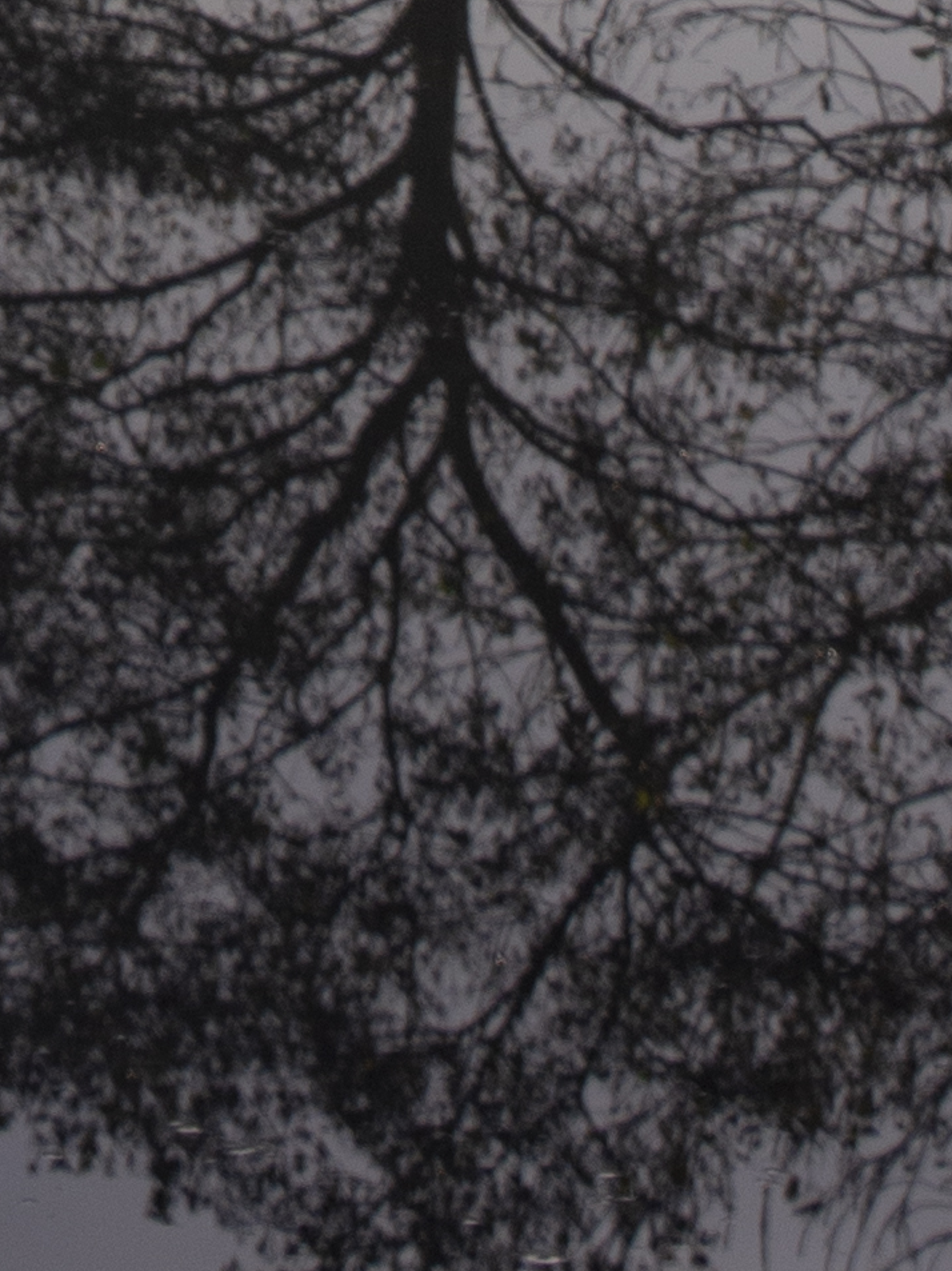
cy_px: -2221
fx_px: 19998
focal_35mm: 545
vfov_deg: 3.6
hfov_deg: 2.7
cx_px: -87
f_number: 5.3
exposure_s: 1/1600
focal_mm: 60
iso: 200
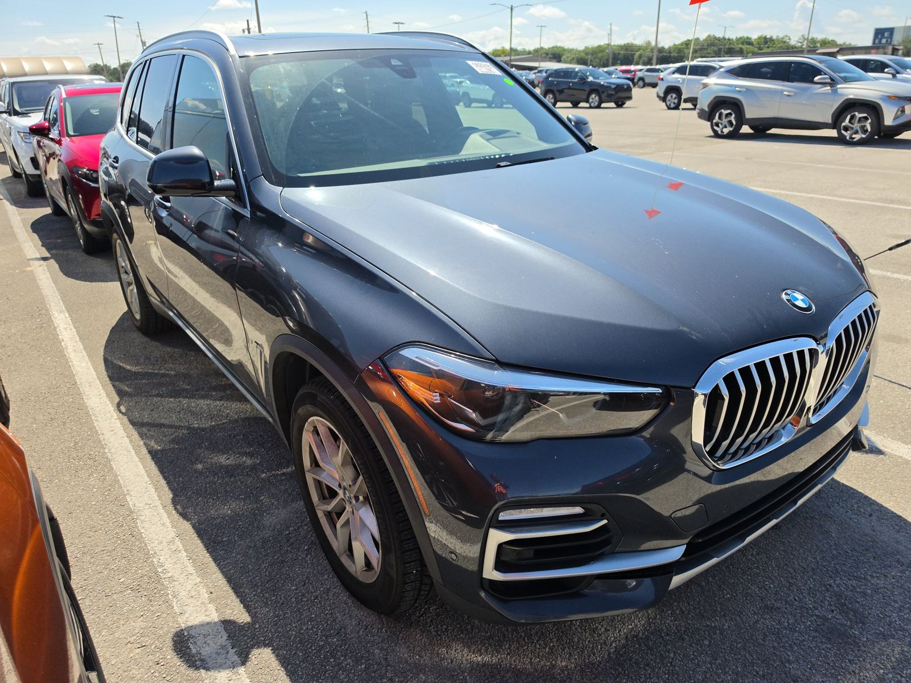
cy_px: 342
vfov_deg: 58.9
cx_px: 456
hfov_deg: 73.9
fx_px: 605
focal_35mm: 23
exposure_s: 1/6572
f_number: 1.4
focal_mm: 6.5
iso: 64
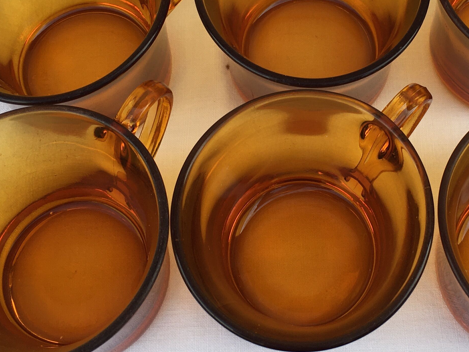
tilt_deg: -64.3
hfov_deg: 30.5
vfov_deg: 23.0
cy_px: 70
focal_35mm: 63
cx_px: 317
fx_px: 854
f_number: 2.2
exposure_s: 1/243
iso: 25
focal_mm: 4.15
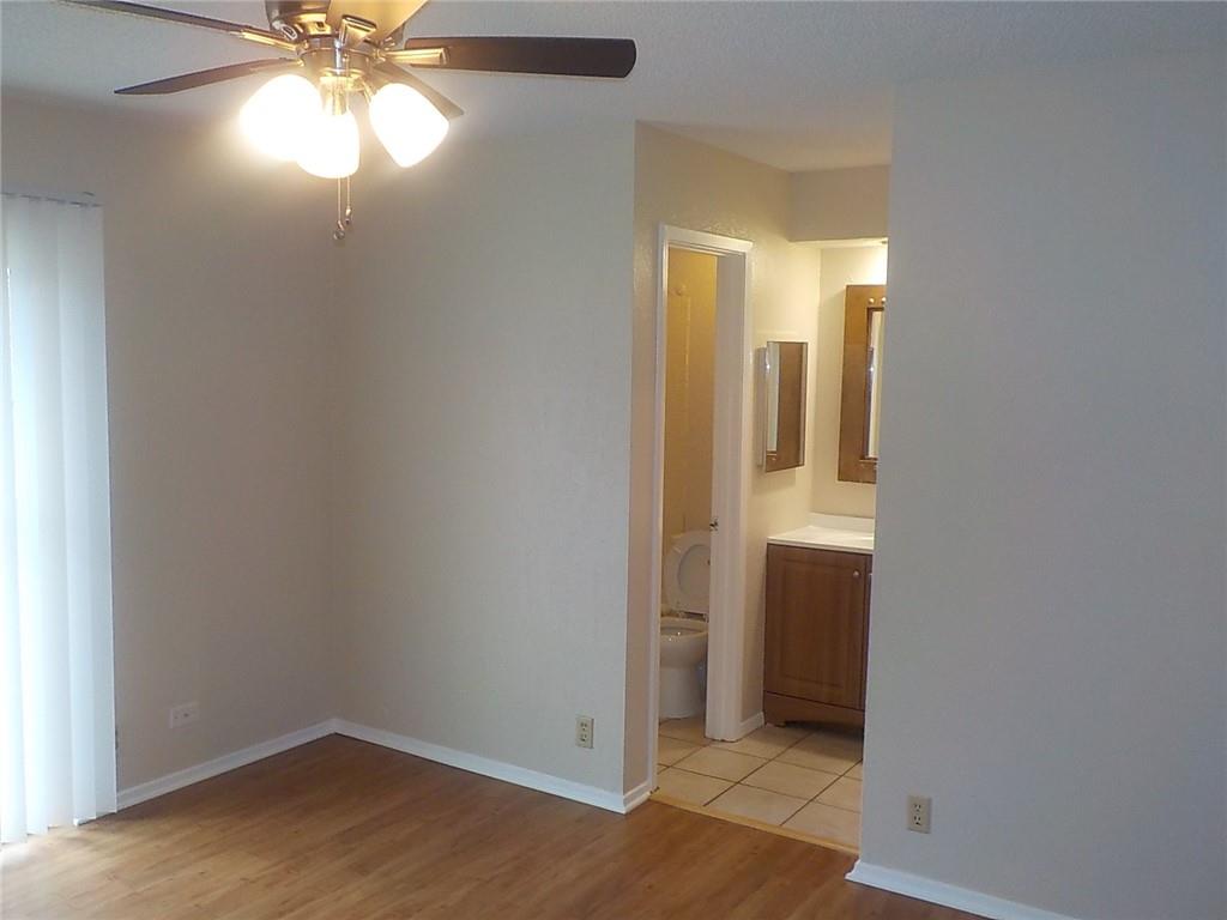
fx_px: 1063
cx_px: 614
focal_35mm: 30
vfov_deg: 46.8
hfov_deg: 60.0
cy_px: 460
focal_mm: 4.1
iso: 220
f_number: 3.3
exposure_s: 1/30
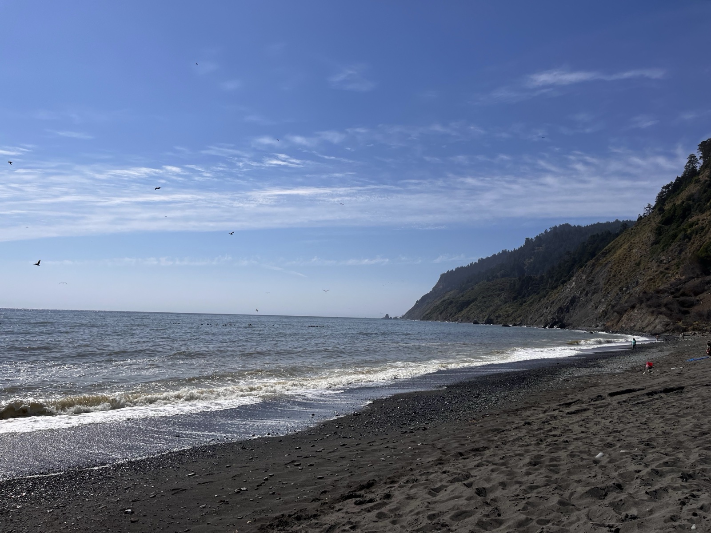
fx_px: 534
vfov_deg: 53.1
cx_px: 356
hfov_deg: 67.3
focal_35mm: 26
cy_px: 266
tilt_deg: +4.4
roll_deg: -3.4
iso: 50
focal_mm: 5.1
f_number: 1.6
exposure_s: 1/10870
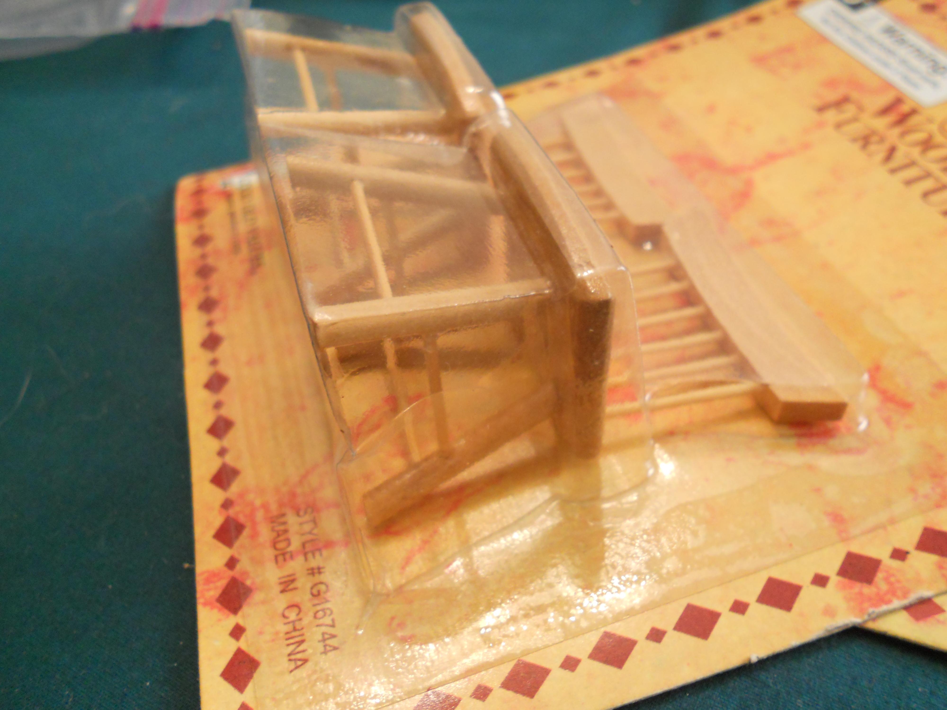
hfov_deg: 56.8
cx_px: 474
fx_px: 875
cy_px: 355
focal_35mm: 32
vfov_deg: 44.2
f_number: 3.5
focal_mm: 5.8
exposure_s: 1/30
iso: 320
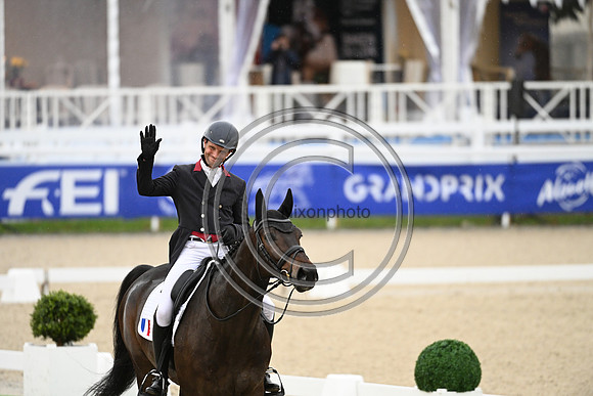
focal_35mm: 400
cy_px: 198
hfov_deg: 5.2
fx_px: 6590
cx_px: 296
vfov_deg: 3.4
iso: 3200
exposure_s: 1/1250
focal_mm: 400
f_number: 4.5
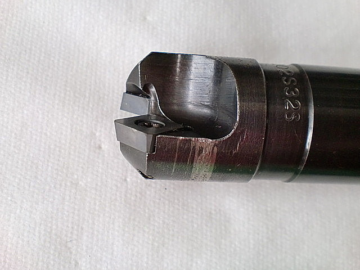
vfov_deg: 40.7
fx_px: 364
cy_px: 135
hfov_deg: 52.6
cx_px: 180
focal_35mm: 35
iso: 160
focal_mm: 6.3
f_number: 3.1
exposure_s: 1/60
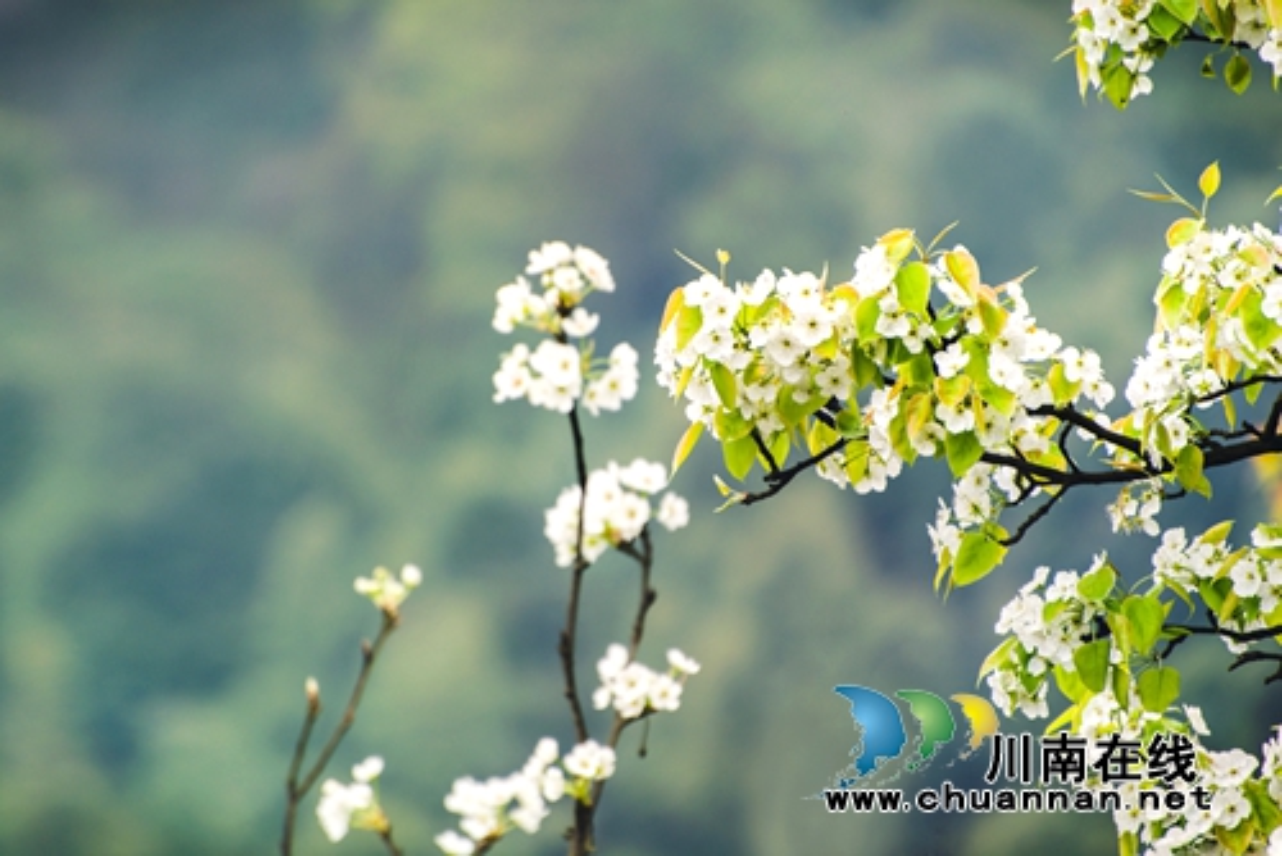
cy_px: 428
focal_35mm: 300
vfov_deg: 4.6
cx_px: 641
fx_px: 10689
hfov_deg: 6.9
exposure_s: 1/100
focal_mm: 300
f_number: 5.6
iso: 100
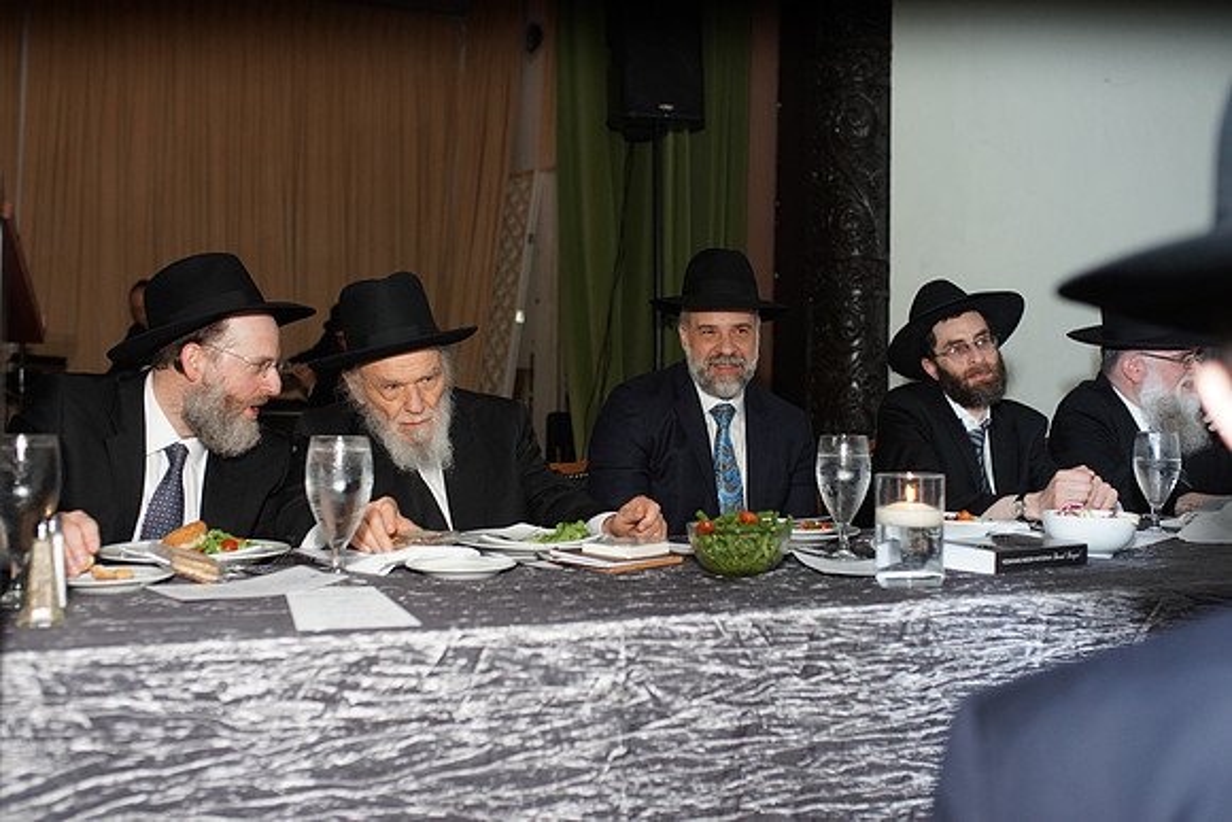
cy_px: 411
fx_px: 1198
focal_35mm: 35
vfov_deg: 37.9
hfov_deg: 54.4
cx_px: 616
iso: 1000
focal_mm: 35
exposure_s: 1/250
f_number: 2.8
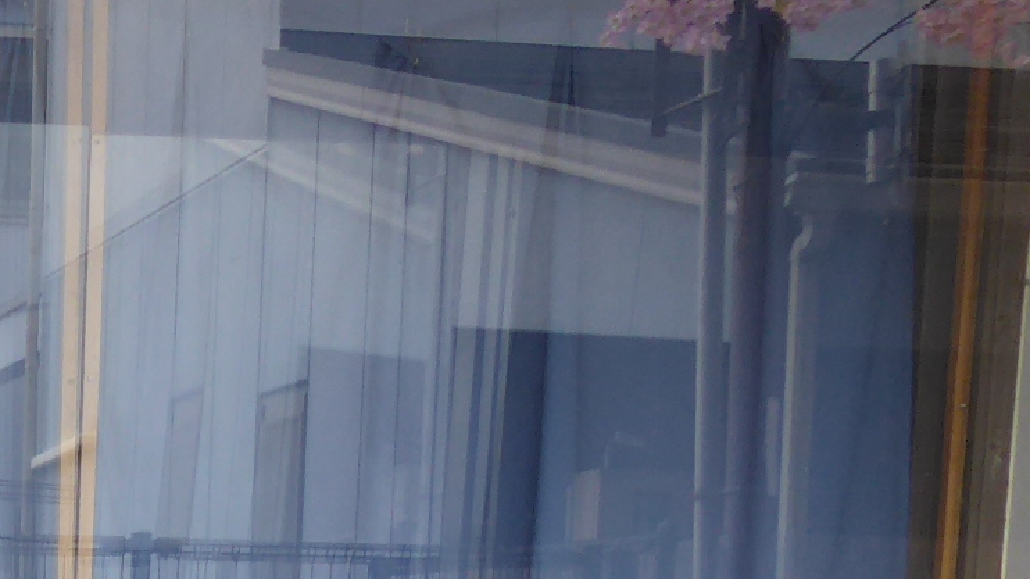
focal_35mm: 94
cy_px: 1037
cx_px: -398
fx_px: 2567
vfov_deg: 11.9
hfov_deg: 20.3
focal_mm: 4.3
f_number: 3.3
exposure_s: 1/80
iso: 100
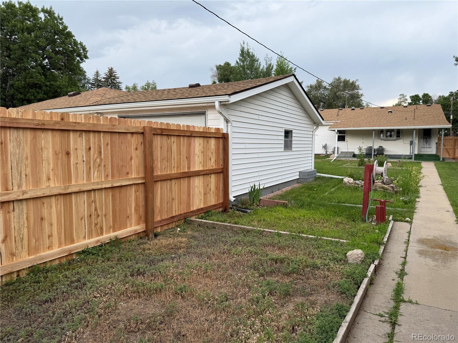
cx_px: 229
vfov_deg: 56.8
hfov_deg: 71.6
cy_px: 172
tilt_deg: -5.7
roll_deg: -1.7
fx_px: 318
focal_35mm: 24
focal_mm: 6.76
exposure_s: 1/567
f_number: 1.78
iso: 80
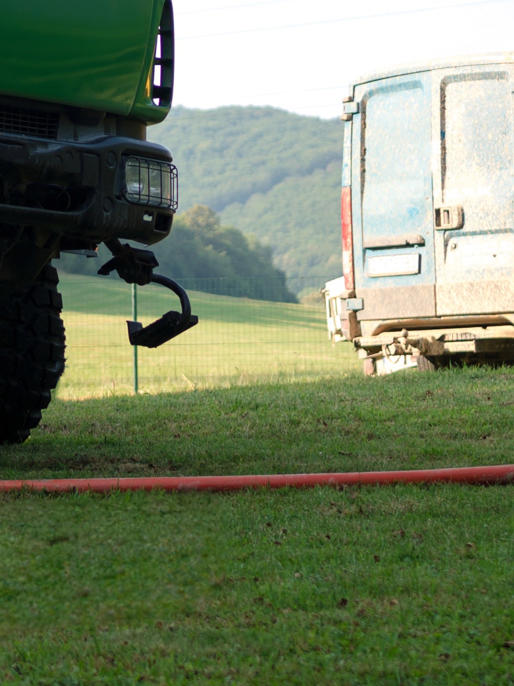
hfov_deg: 7.5
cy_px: -135
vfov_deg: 10.1
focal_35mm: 192
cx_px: -381
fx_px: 3802
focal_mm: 35
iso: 50
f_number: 1.8
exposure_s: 1/1000
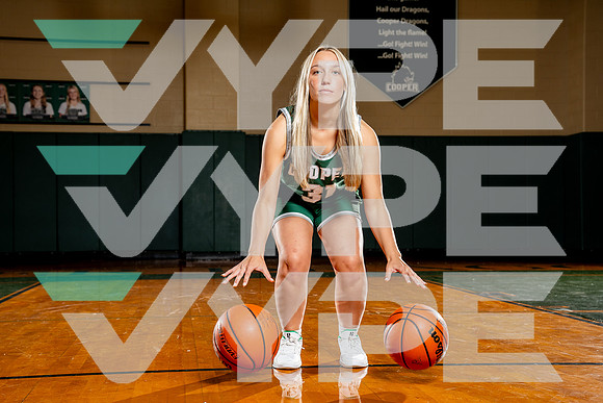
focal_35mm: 56
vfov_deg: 24.2
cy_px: 198
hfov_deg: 35.7
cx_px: 296
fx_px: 937
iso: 160
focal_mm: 54
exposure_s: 1/250
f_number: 5.6
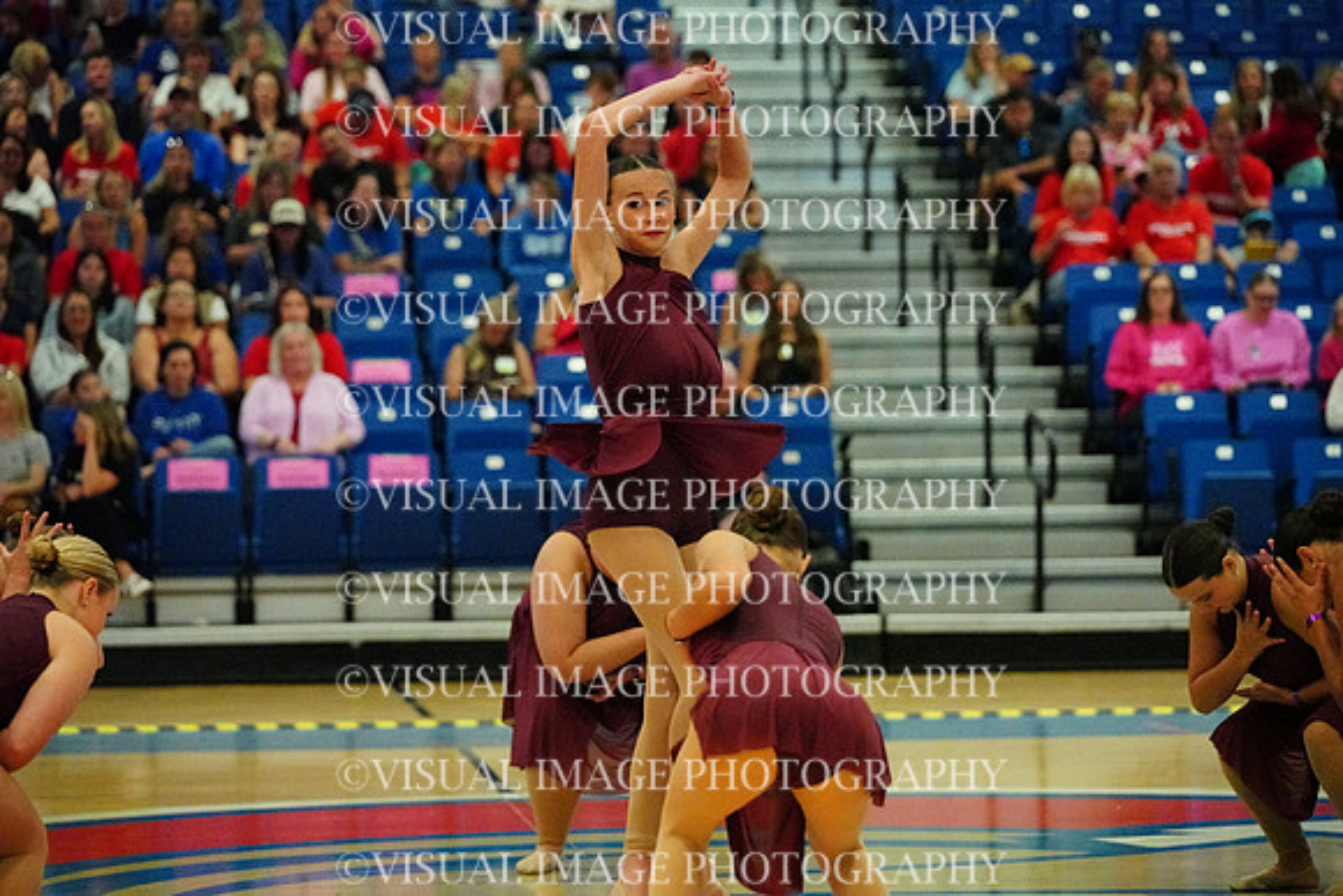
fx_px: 5597
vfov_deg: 9.2
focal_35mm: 150
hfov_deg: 13.7
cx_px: 672
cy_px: 448
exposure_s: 1/1250
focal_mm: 150
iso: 25600
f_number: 4
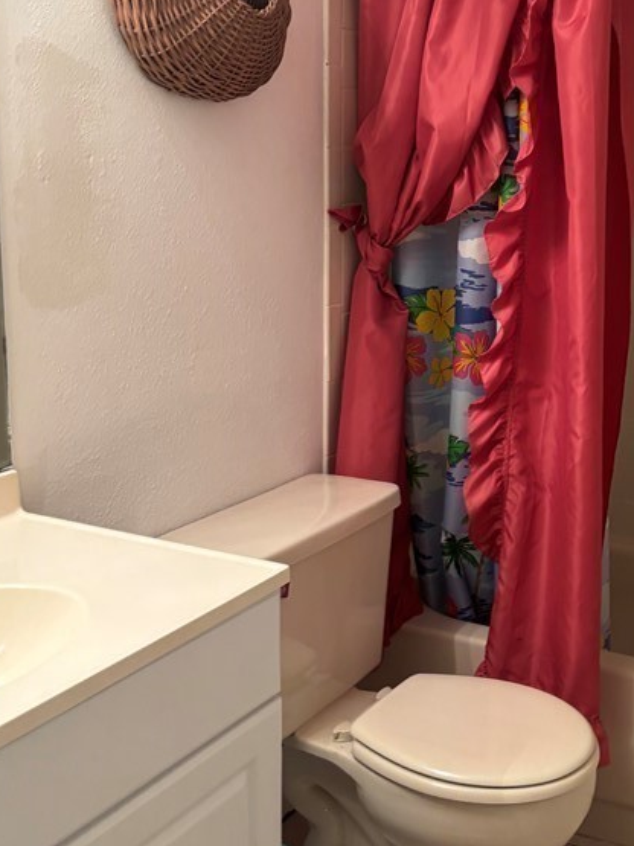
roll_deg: -4.9
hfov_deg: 29.1
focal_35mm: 48
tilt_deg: -9.9
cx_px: 565
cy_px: 360
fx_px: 1173
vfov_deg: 39.6
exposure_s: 1/60
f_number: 1.6
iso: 160
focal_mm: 5.96
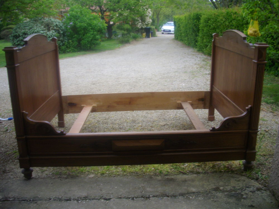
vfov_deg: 38.7
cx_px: 140
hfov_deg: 50.1
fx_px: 298
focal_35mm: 37
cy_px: 104
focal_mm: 6.2
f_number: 5.6
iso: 100
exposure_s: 1/60
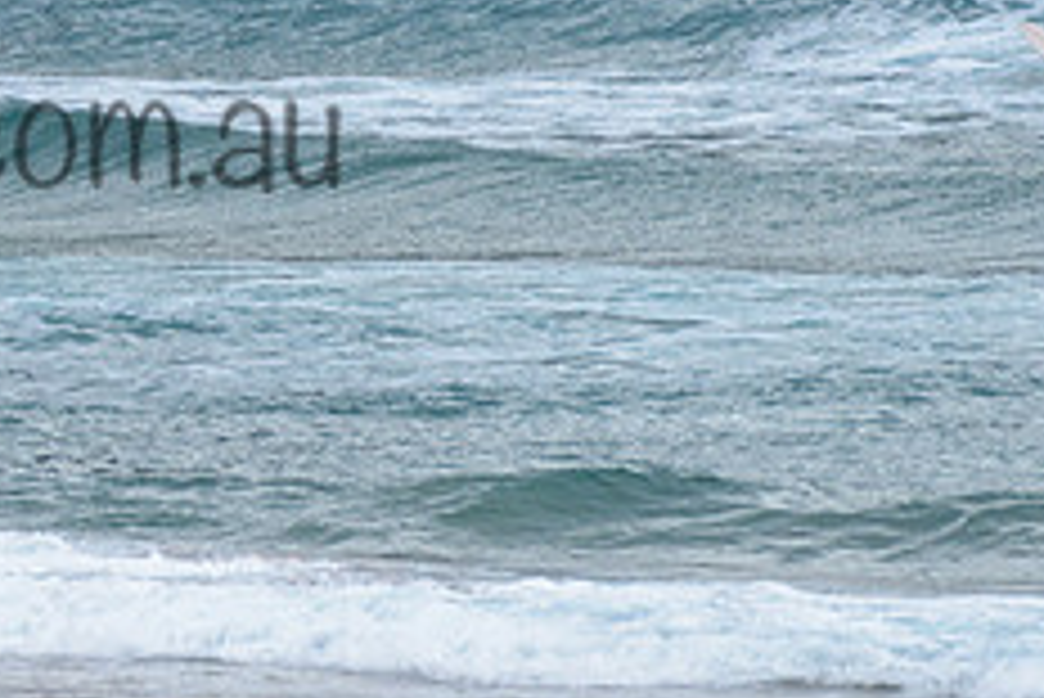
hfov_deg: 1.3
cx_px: -170
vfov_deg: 0.9
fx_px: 44396
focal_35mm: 1530
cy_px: 60
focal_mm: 500
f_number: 5.6
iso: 400
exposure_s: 1/2000
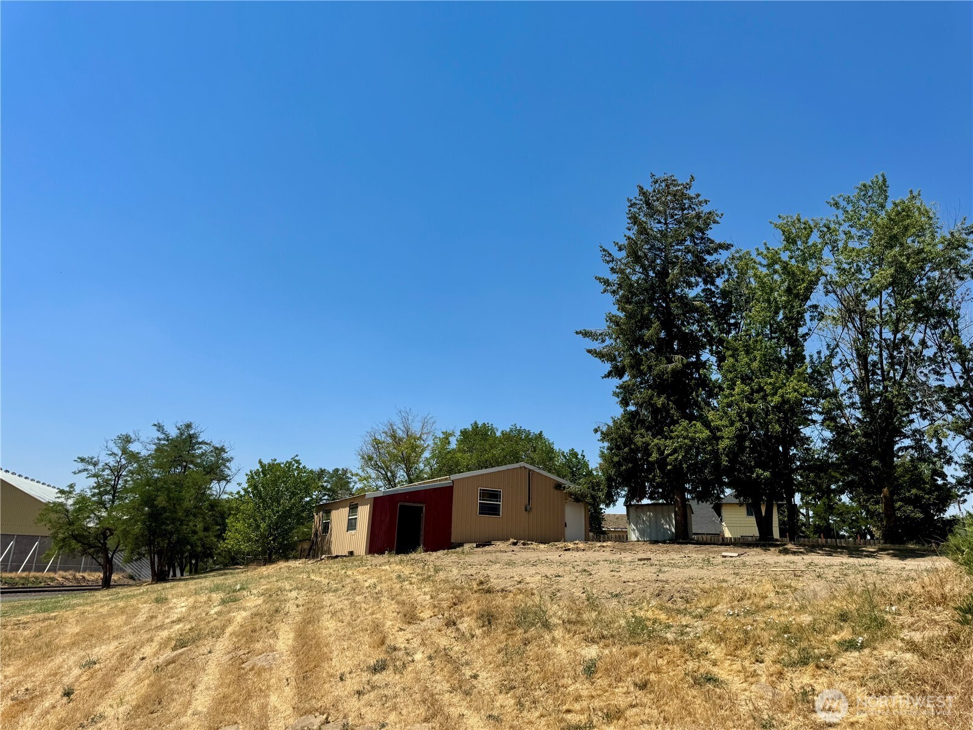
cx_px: 486
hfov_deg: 71.6
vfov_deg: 56.8
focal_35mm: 24
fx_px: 675
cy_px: 365
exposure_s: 1/6410
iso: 80
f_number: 1.78
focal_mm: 6.76
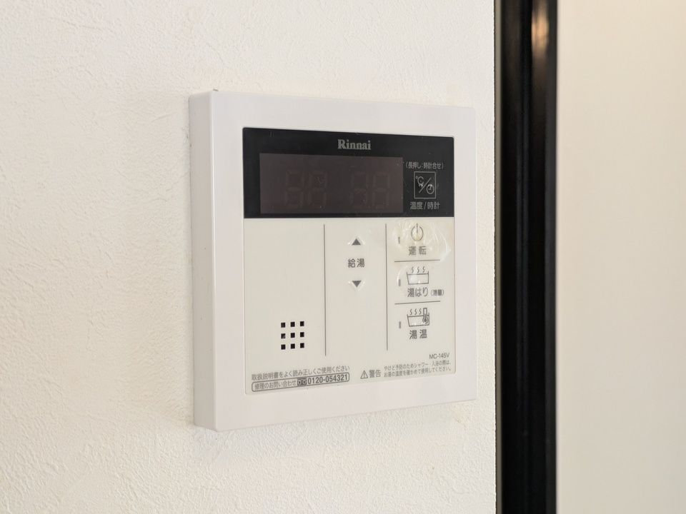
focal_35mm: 51
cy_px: 257
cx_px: 343
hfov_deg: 37.5
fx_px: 1011
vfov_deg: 28.6
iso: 103
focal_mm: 5.43
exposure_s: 1/60
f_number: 1.89
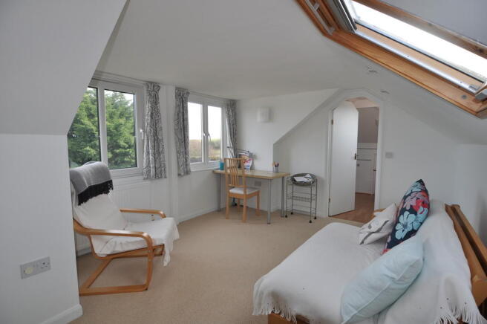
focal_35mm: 16
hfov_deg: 95.0
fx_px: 223
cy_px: 162
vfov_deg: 71.9
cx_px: 244
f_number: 4
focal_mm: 11
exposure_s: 1/200
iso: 200
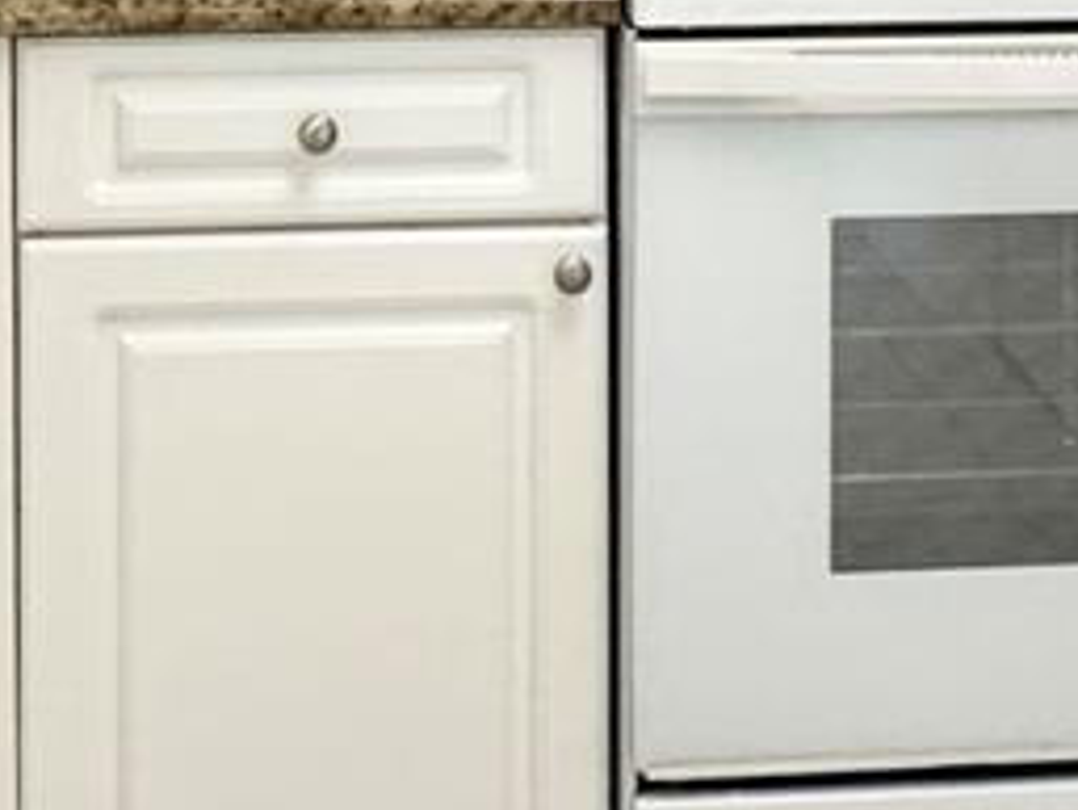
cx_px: 621
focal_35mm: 87
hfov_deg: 22.5
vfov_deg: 15.8
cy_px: -361
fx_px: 2711
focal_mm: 2.22
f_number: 2.2
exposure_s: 1/60
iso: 200
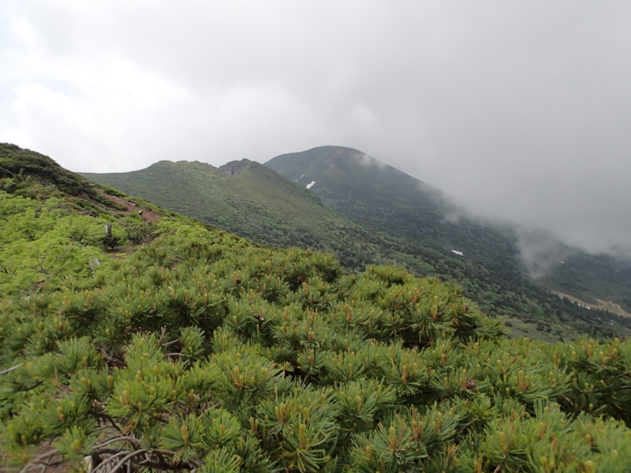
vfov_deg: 54.9
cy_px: 236
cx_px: 316
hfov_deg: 69.4
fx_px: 456
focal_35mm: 25
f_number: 8
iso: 100
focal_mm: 4.5
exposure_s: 1/200
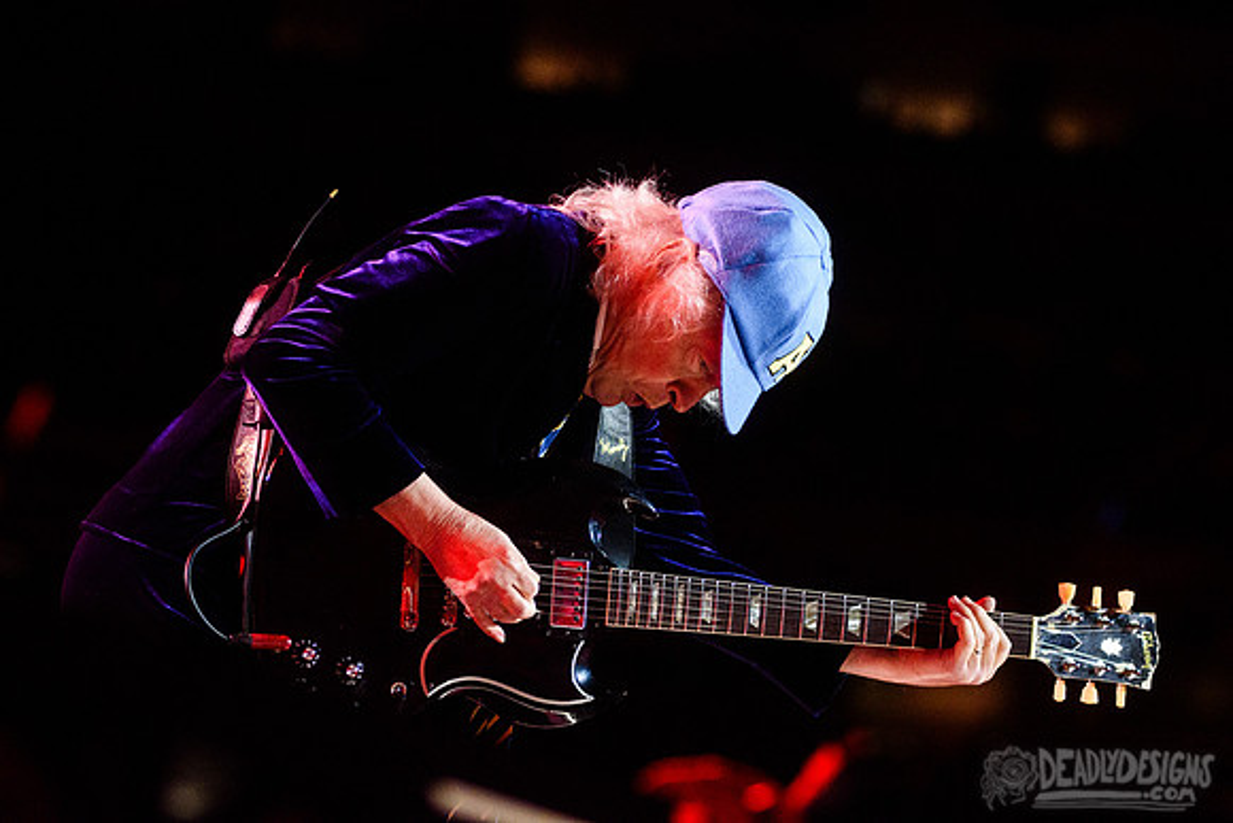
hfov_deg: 13.8
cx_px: 588
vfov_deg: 9.2
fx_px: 5099
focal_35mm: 149
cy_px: 333
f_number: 4
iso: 2500
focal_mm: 125
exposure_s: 1/800
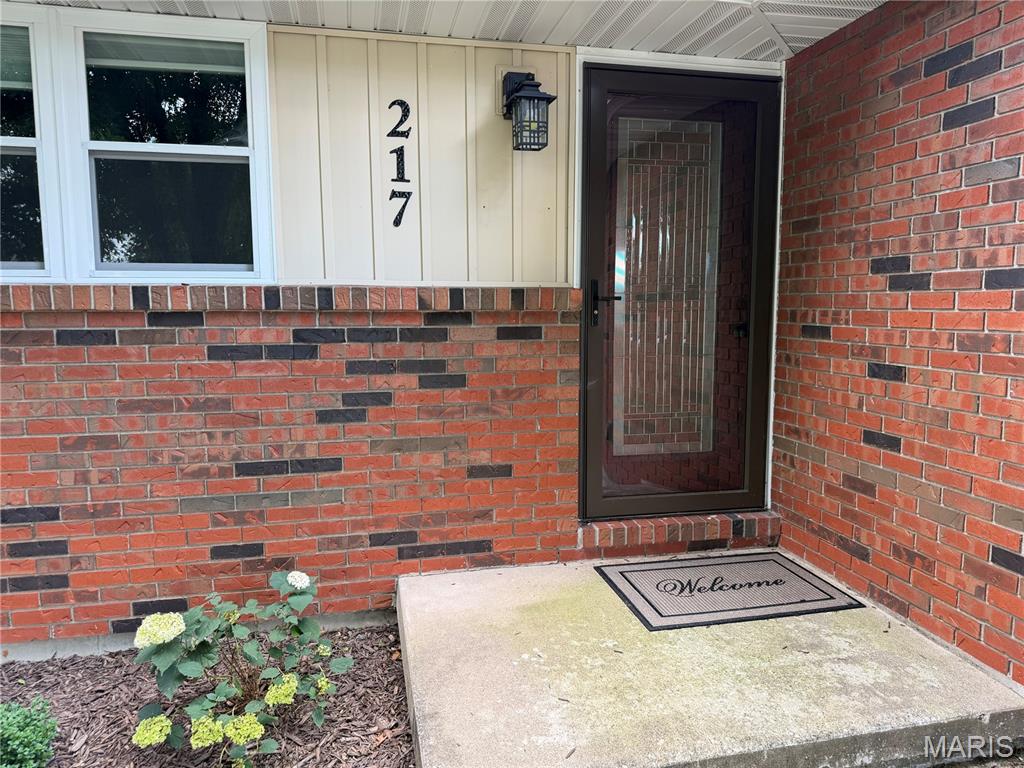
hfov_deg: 71.6
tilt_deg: -6.5
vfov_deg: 56.8
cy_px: 384
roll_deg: +0.1
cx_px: 512
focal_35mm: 24
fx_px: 710
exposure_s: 1/143
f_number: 1.78
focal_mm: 6.76
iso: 50
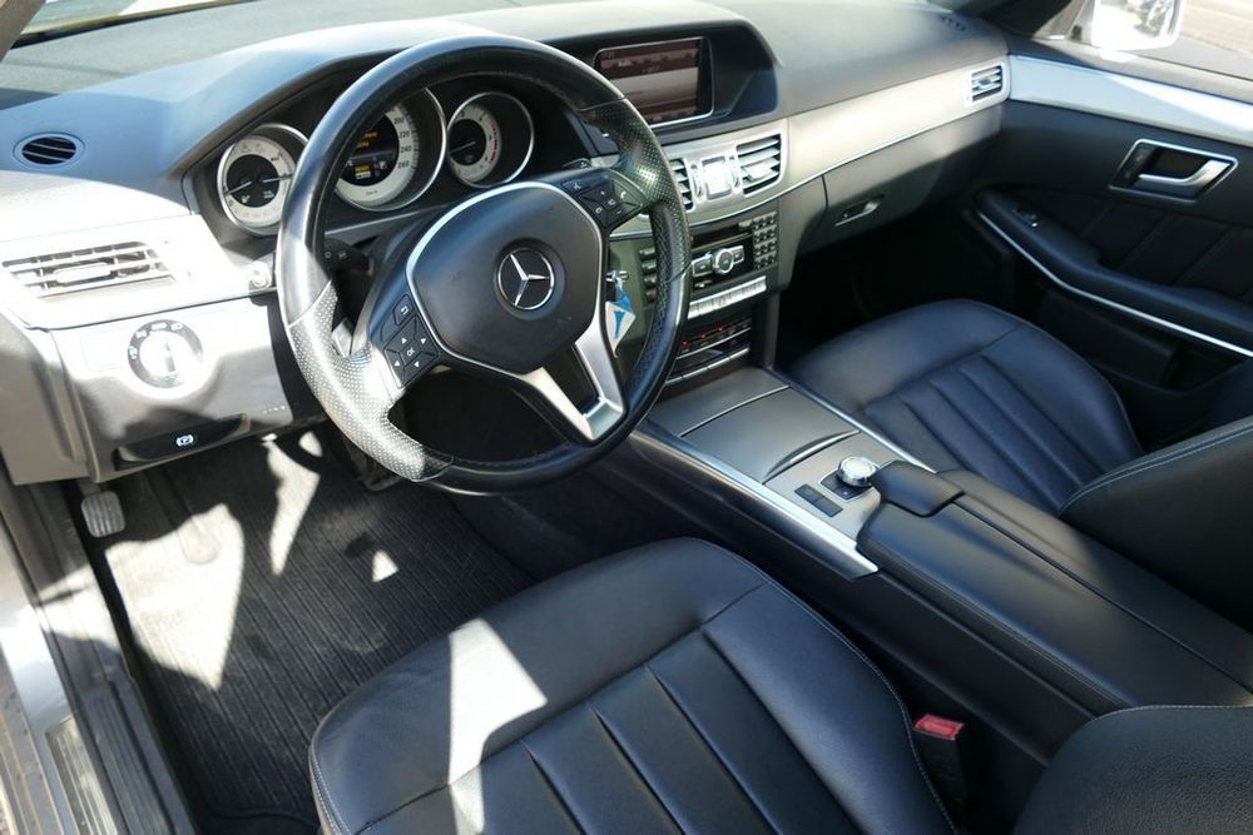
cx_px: 626
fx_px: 870
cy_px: 418
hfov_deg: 71.5
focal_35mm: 25
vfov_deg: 51.3
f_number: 2.8
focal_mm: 9.12
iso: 125
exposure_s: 1/100
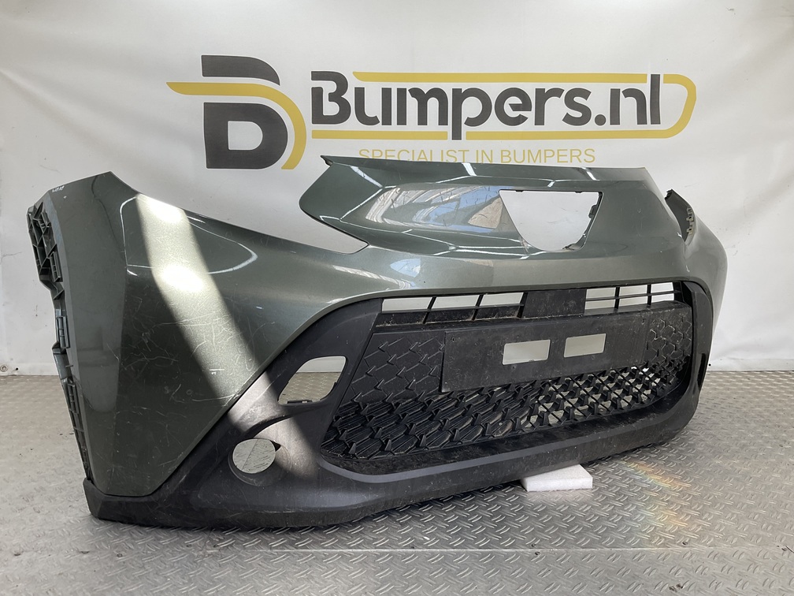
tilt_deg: -8.9
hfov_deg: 61.7
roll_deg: -0.6
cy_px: 298
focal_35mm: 29
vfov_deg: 48.2
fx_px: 665
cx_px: 397
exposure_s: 1/134
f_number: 1.8
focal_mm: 3
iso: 16
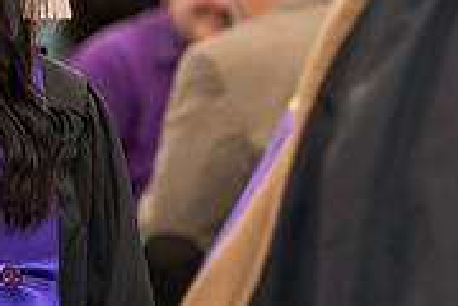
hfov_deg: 5.5
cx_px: -28
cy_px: -22
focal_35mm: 373
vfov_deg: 3.7
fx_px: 4745
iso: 2000
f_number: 3.2
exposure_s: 1/200
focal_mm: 116
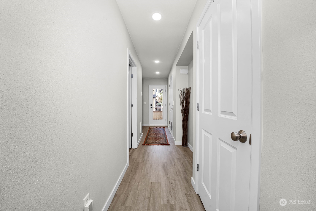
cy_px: 106
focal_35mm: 12
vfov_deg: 90.0
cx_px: 158
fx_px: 105
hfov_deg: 112.6
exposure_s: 1/20
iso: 320
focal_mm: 12
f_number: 9
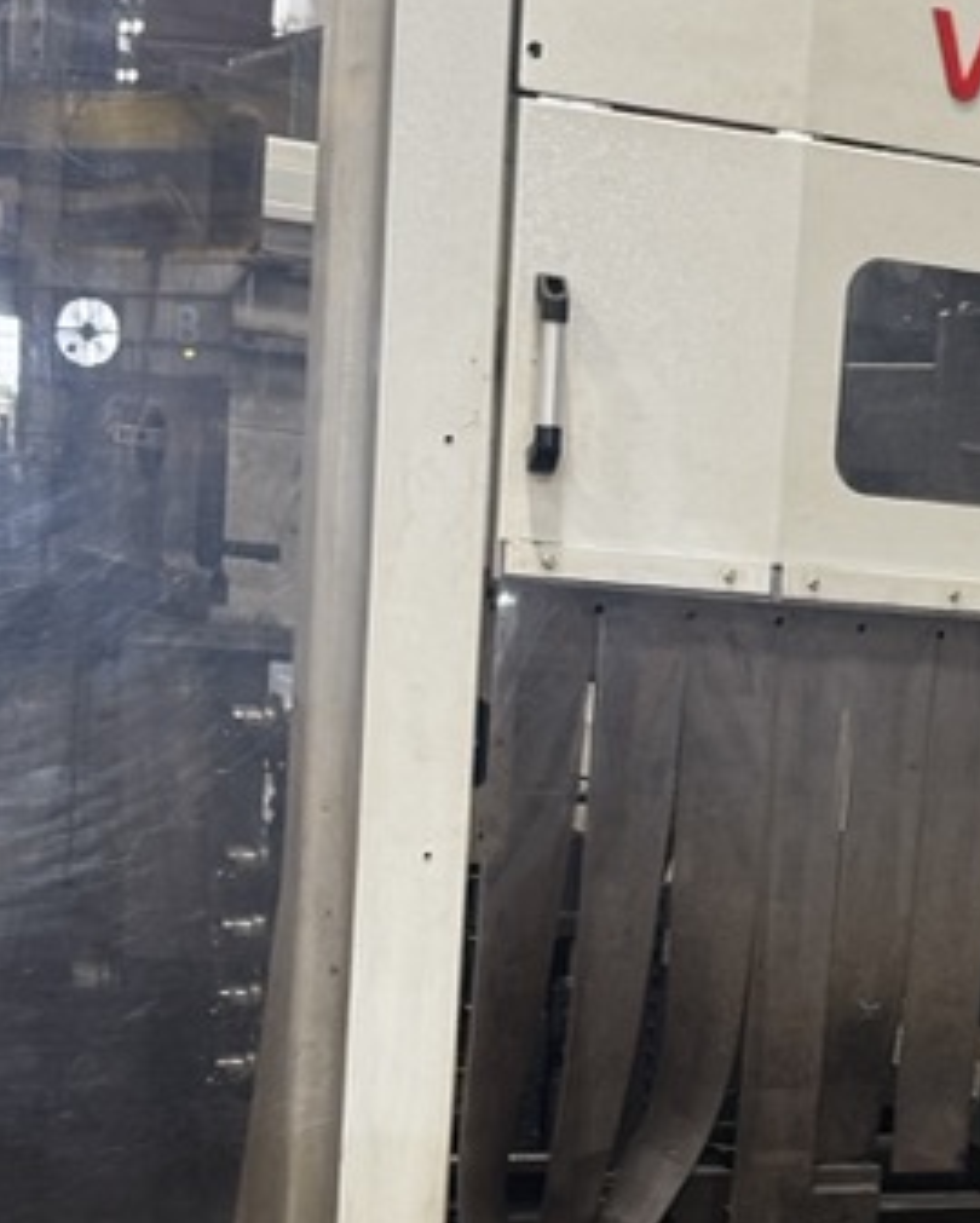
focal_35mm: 89
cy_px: 1056
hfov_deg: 16.6
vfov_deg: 21.1
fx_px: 3224
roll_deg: -5.9
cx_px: 1147
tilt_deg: -8.1
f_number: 1.78
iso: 200
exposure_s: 1/105
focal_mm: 6.76
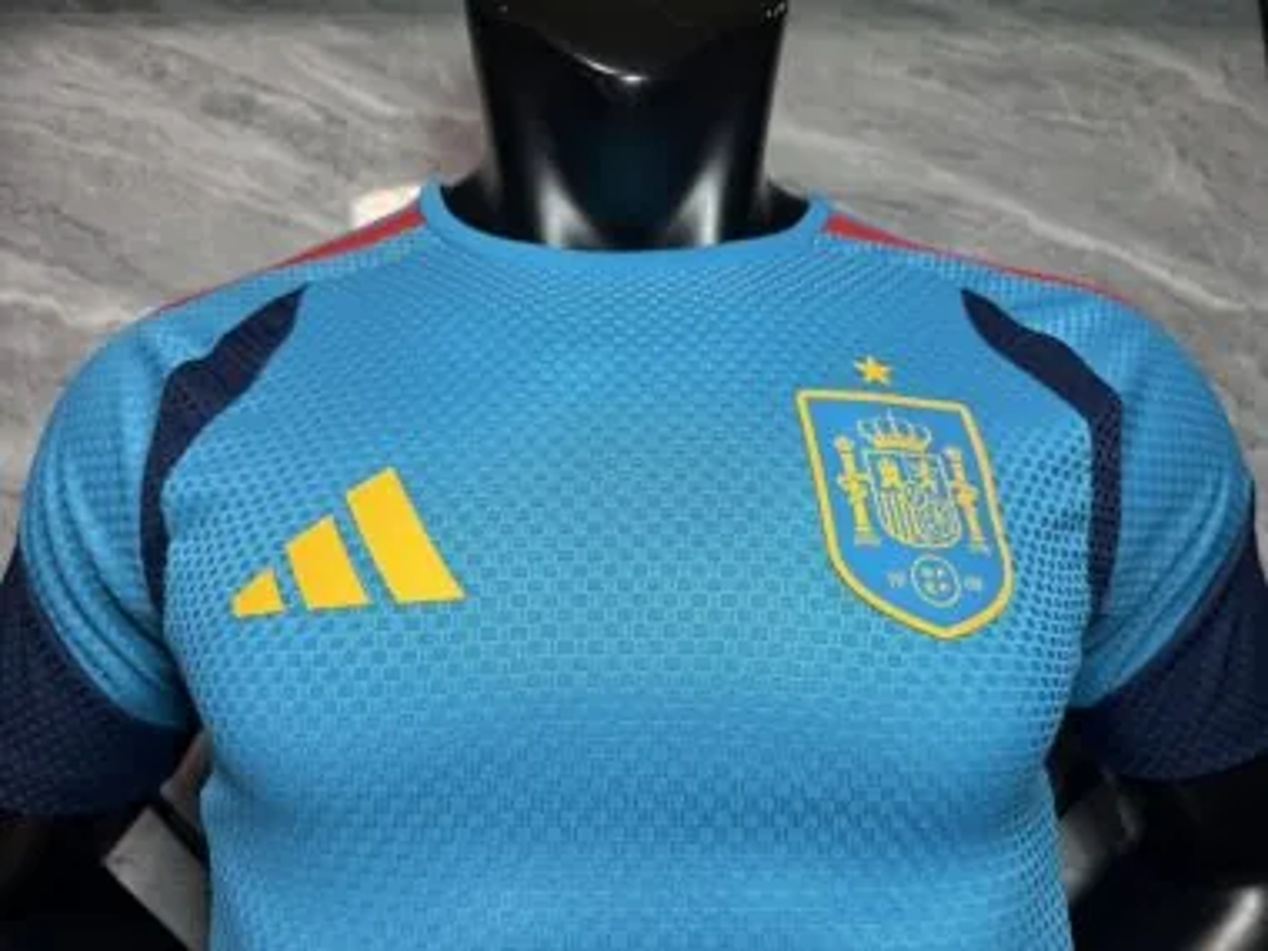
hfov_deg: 71.6
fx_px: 879
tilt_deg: +9.5
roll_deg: -0.4
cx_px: 634
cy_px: 476
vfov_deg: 56.8
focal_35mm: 24
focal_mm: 6.76
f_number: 1.78
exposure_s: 1/121
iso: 160
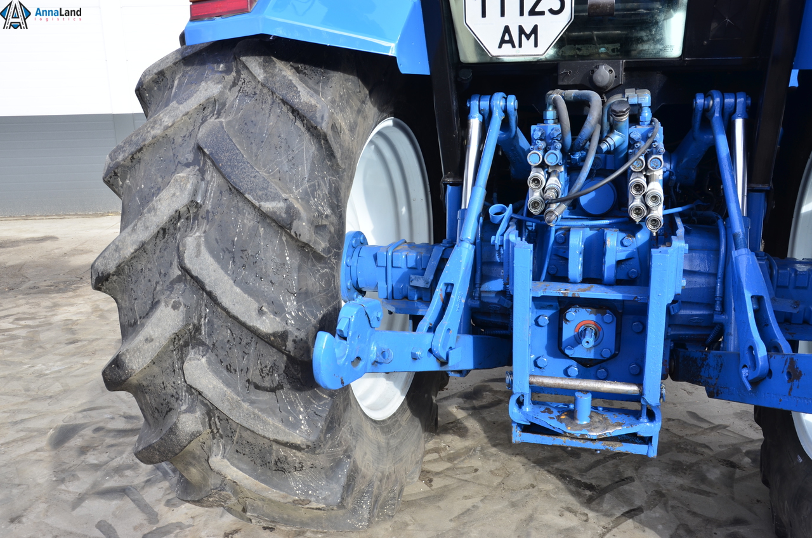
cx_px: 406
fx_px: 709
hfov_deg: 59.6
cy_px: 269
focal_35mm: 32
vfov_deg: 41.5
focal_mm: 21
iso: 125
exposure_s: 1/60
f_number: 10
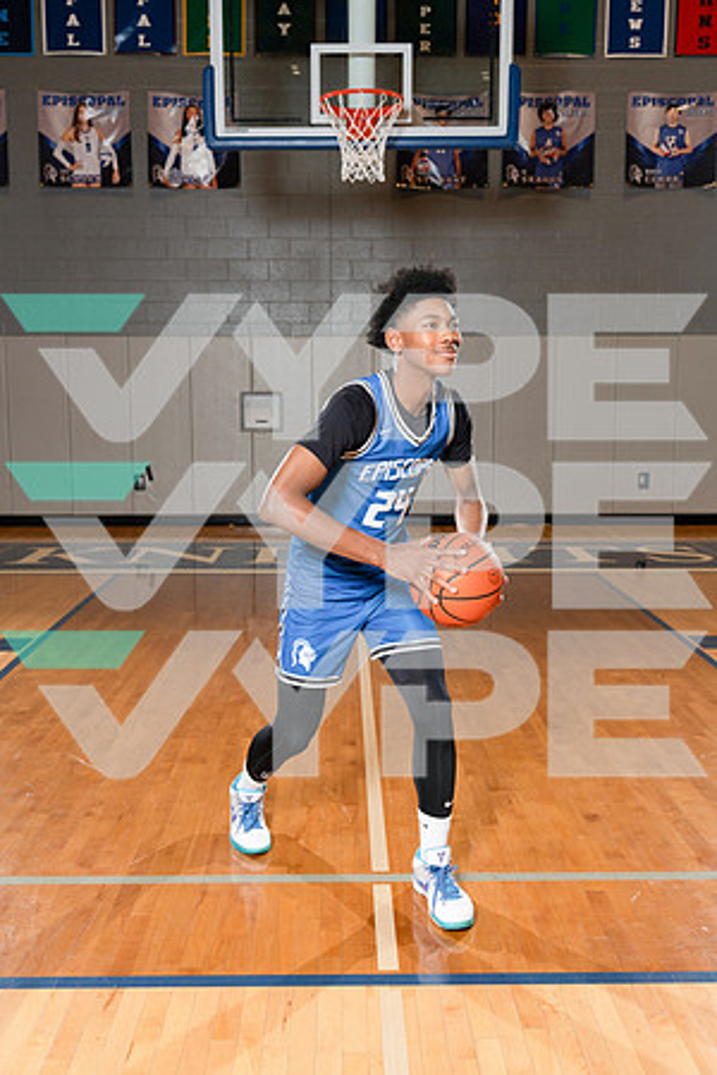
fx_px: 1075
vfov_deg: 53.1
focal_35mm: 36
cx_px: 358
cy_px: 538
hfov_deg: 36.9
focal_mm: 36
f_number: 5.6
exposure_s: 1/250
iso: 400
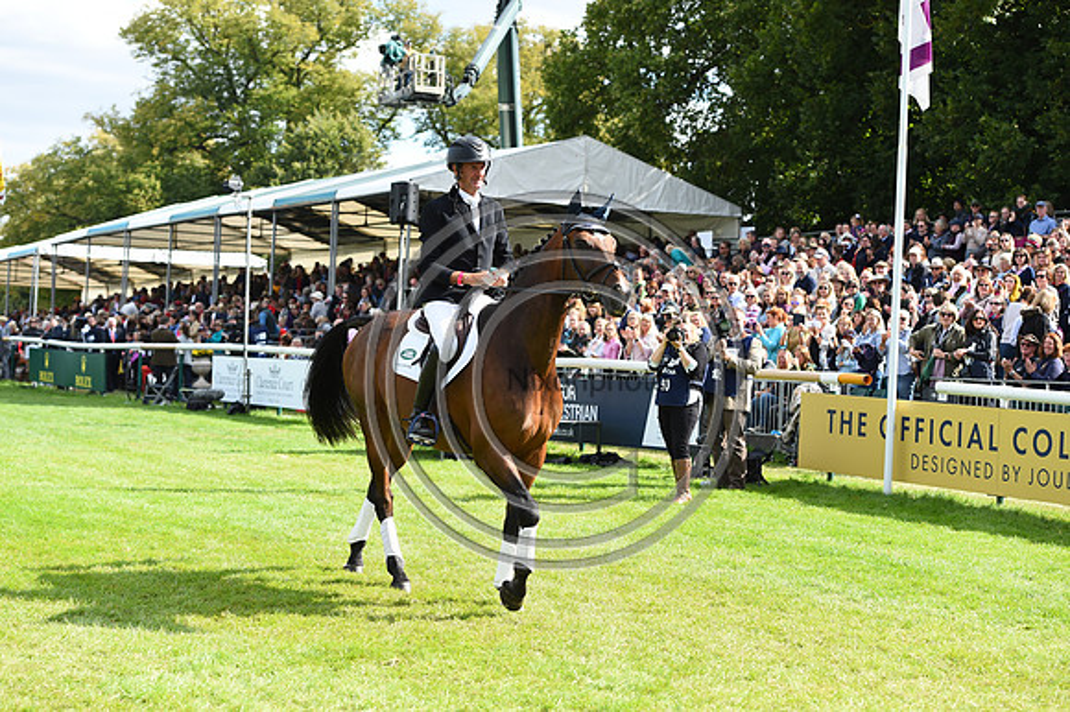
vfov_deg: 19.4
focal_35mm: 70
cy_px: 356
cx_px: 535
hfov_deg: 28.9
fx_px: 2079
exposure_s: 1/1600
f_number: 4.5
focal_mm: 70
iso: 450
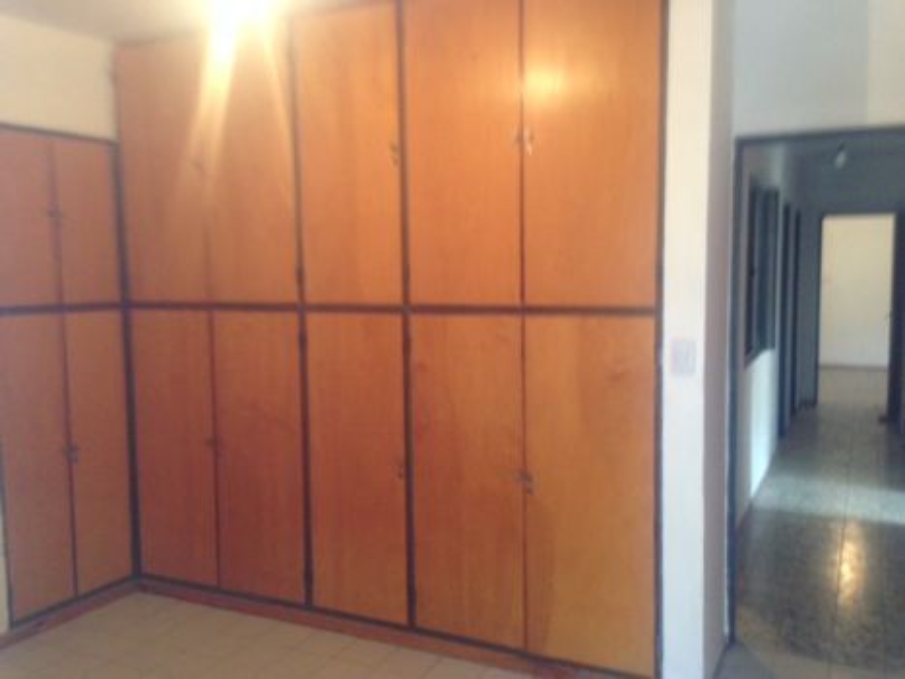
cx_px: 452
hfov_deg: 55.4
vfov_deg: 42.9
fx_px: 863
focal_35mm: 33
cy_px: 340
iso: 200
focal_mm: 4.12
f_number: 2.4
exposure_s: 1/20
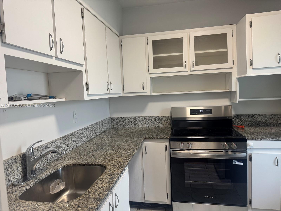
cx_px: 140
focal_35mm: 24
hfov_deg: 71.6
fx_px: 195
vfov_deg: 56.8
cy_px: 106
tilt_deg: -5.3
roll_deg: +2.0
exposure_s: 1/120
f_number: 1.78
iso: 125
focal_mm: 6.76
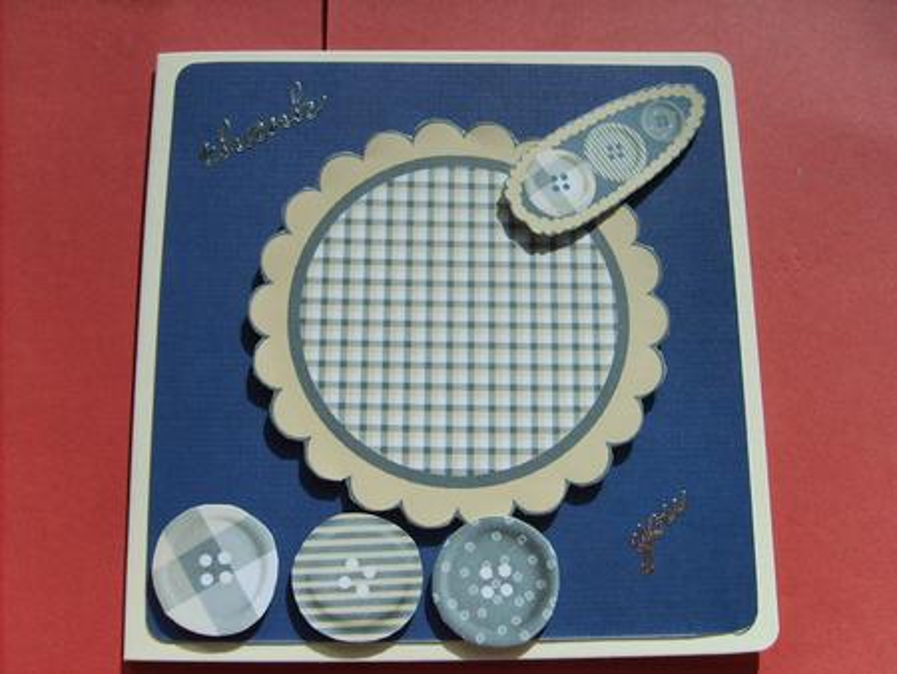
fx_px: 907
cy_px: 337
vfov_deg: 40.7
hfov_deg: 52.6
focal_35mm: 35
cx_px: 448
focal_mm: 5.8
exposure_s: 1/1000
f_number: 2.8
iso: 50
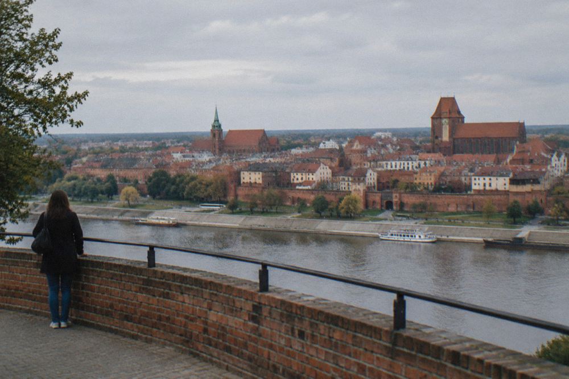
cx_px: 284
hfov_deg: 41.9
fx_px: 743
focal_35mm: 47
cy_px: 190
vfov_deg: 28.6
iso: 320
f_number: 7.1
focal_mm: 47
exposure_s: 1/1000
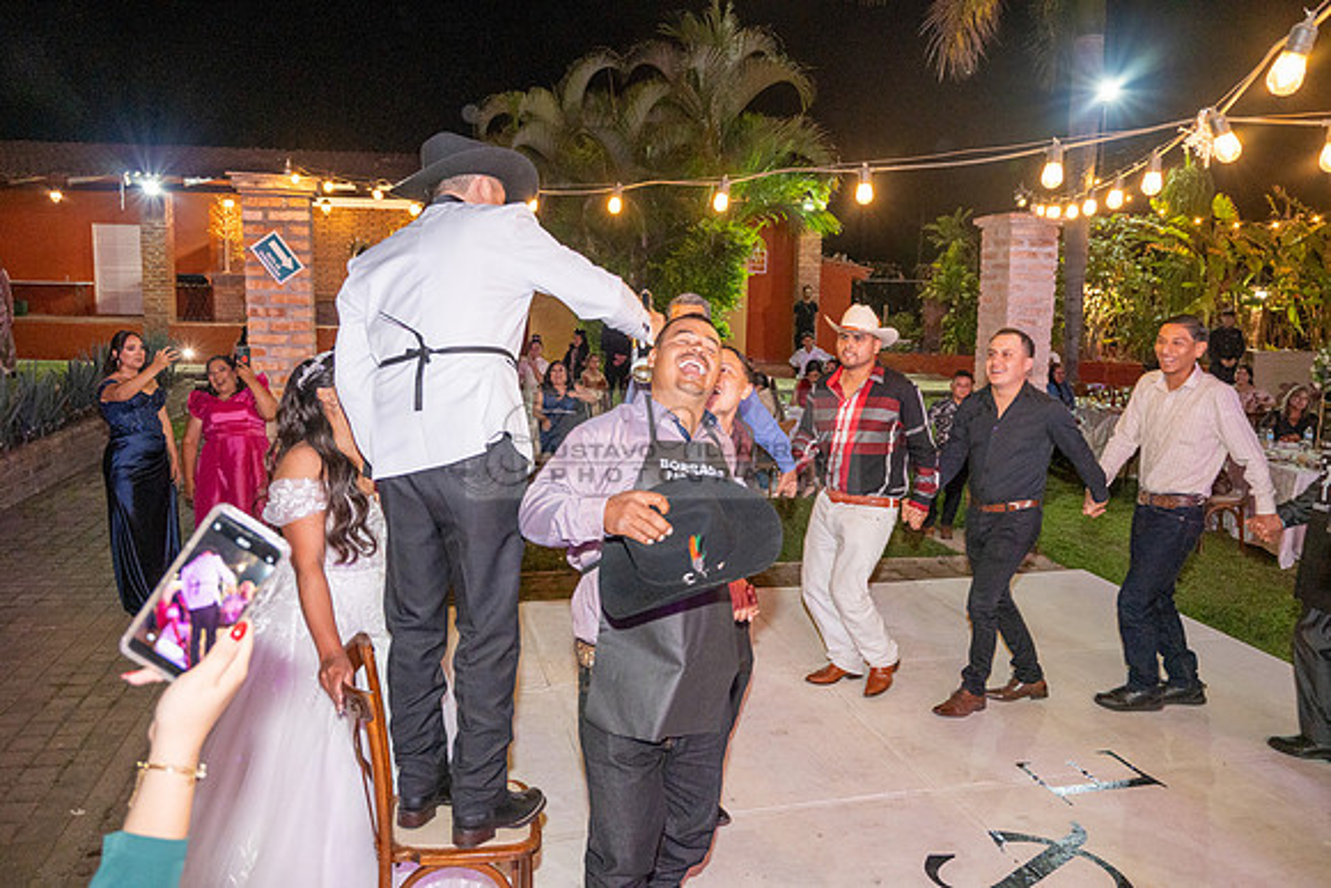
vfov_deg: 46.4
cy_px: 444
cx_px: 666
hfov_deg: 65.5
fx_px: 1035
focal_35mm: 28
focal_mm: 28
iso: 2500
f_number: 5
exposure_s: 1/80
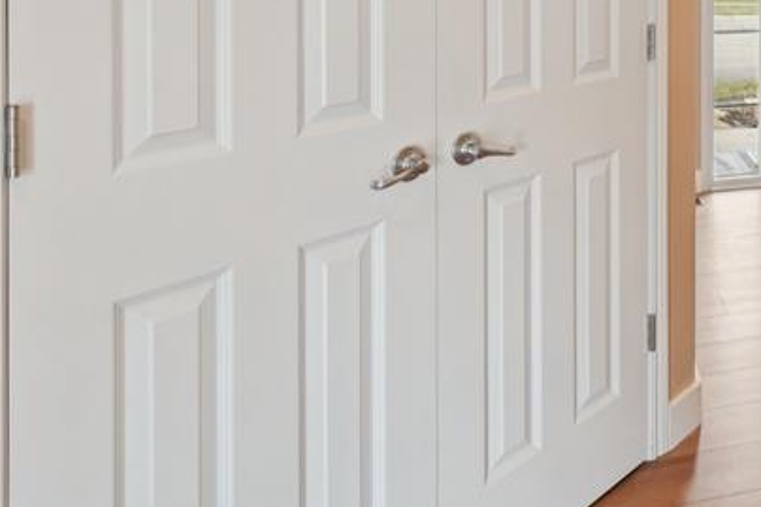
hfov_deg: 41.4
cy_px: -34
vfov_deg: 31.5
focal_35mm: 38
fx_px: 803
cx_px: 819
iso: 400
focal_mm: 10
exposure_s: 1/20
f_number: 8
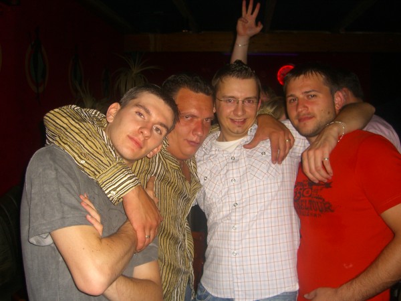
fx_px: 440
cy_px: 150
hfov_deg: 49.0
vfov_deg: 37.7
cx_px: 200
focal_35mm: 38
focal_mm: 7.9
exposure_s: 1/60
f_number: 2.8
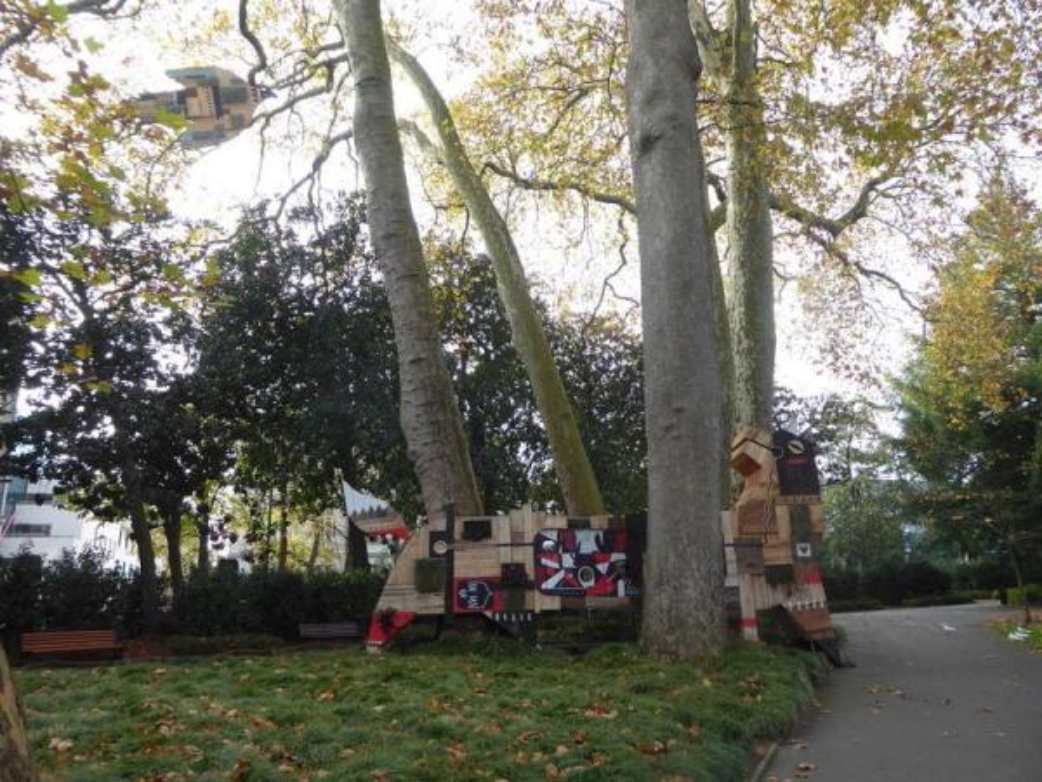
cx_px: 521
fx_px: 813
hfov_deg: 65.3
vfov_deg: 51.4
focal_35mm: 27
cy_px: 391
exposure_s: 1/100
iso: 80
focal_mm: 4.7
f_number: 3.4
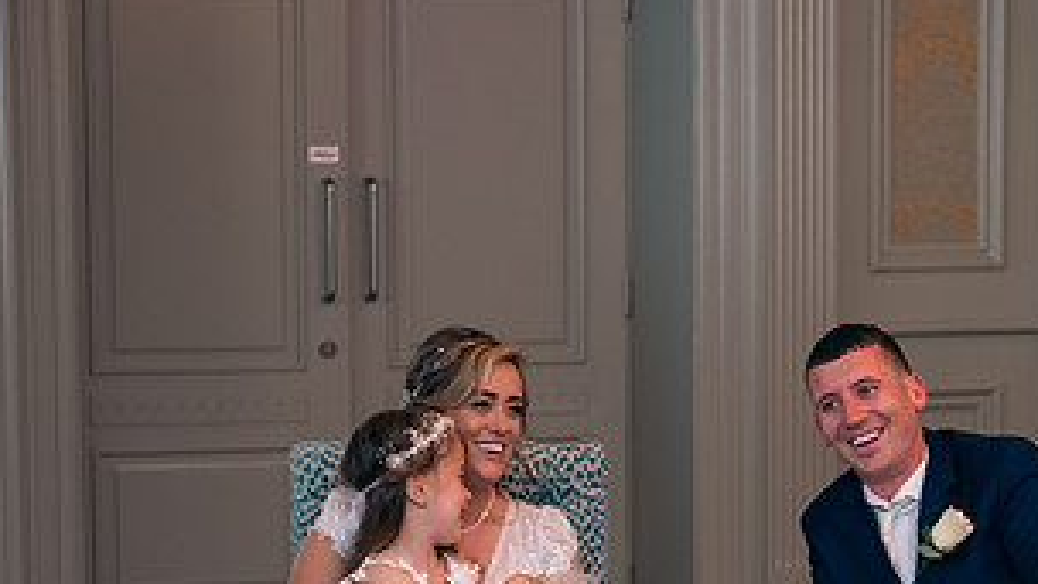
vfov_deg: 9.7
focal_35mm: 124
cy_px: 538
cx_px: 901
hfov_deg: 17.1
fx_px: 3413
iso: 640
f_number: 3.5
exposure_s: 1/160
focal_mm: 62
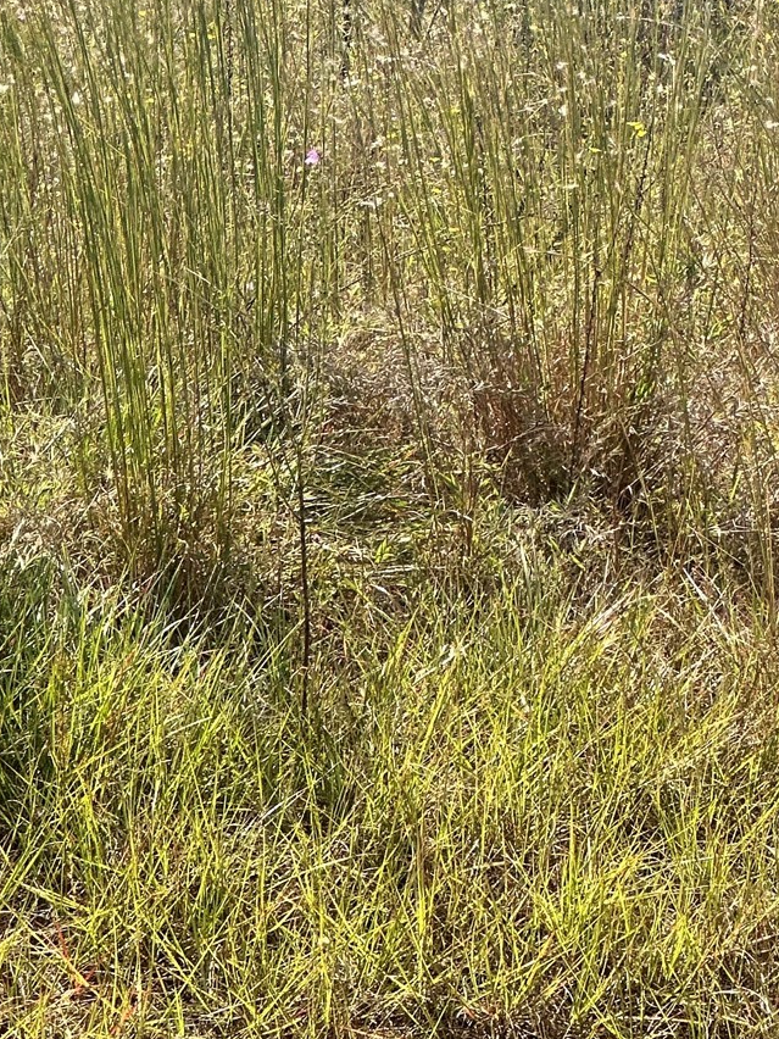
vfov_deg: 10.6
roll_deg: -3.4
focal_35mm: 185
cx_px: 664
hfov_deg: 8.0
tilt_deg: -3.4
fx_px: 5551
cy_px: 124
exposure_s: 1/690
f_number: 2.8
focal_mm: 9
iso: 32
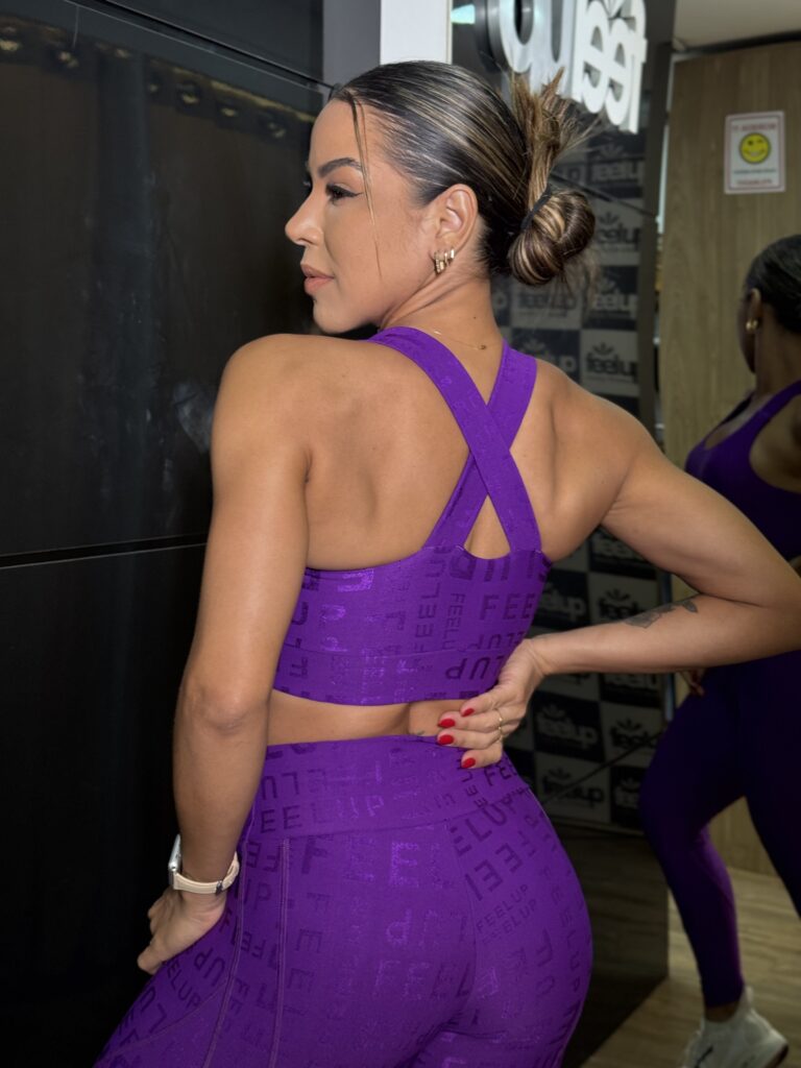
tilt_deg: -6.7
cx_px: 400
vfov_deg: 39.7
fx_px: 1481
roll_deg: -0.3
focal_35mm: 48
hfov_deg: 30.3
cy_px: 534
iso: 64
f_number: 1.78
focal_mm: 6.76
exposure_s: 1/60
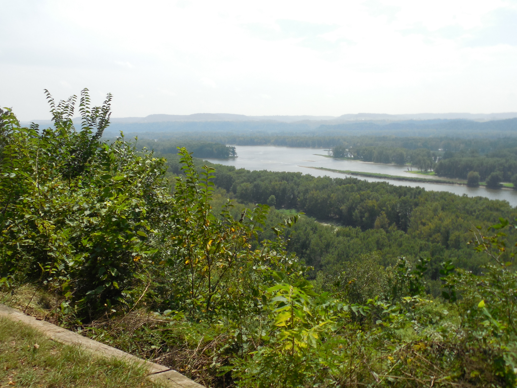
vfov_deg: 44.1
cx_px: 291
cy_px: 204
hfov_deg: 56.6
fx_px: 478
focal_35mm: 32
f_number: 3.5
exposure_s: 1/1250
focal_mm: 5
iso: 125
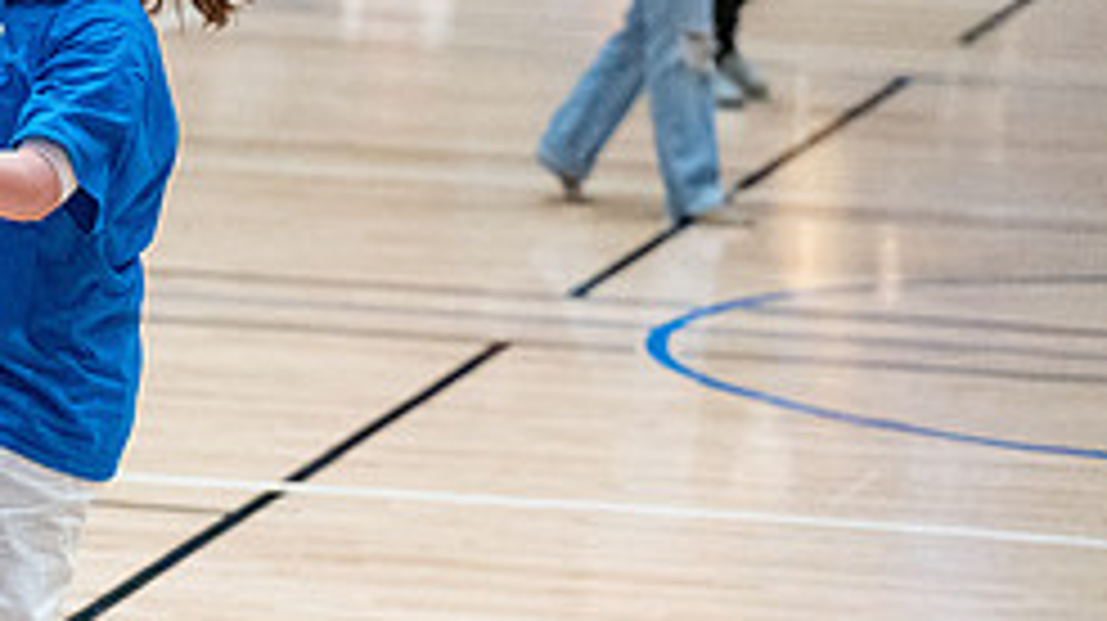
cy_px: 312
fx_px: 9064
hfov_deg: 6.9
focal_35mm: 309
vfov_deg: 3.9
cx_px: -234
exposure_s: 1/1250
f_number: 2.8
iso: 8000
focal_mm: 115
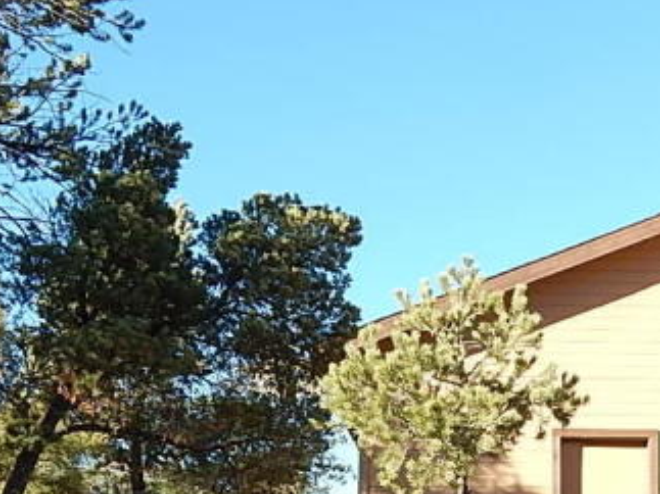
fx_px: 1391
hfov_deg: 25.7
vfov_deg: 19.4
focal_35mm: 73
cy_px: 533
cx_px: 609
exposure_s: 1/400
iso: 125
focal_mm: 4
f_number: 3
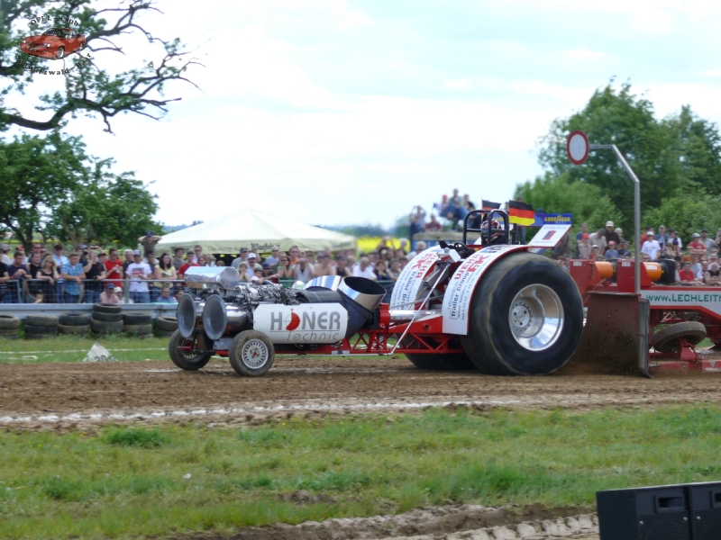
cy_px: 270
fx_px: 2541
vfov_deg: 12.1
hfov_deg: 16.1
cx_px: 360
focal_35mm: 122
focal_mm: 25.7
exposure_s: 1/200
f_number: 5.6
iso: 100
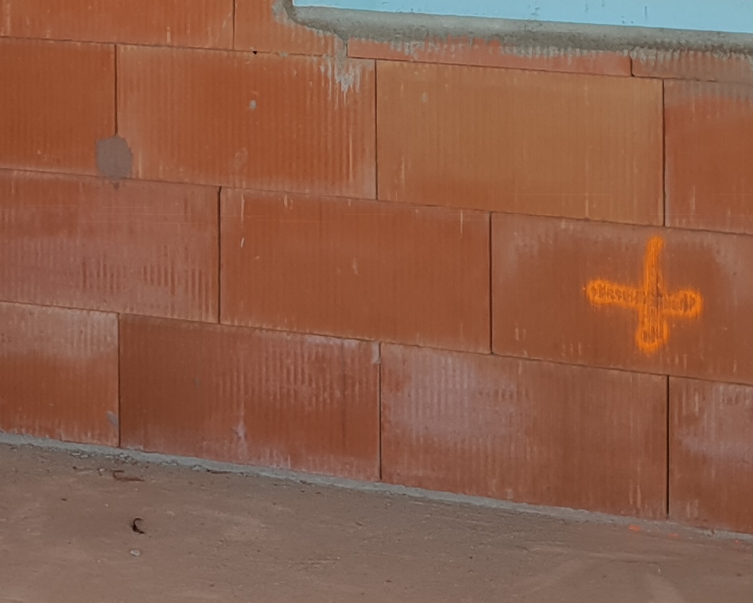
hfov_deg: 17.7
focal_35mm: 108
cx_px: 230
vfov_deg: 13.7
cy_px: -191
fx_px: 2407
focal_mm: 4.3
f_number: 2.4
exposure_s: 1/50
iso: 50
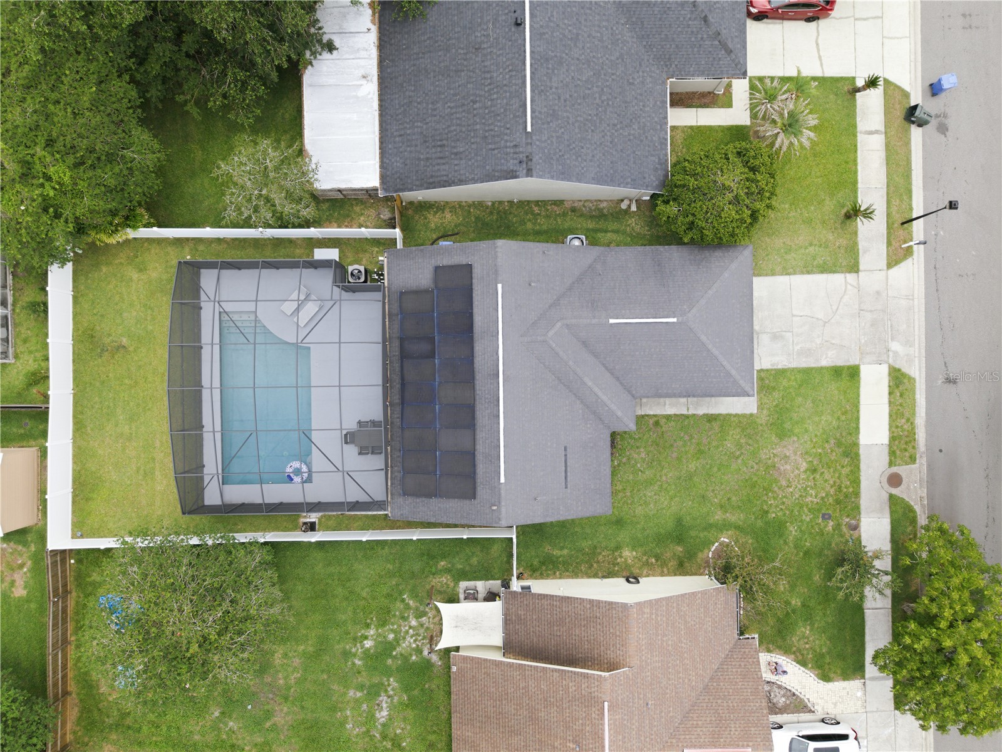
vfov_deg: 56.8
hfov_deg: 71.6
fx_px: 695
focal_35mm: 24
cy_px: 376
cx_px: 501
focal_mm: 8.7
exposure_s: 1/40
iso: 100
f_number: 1.8
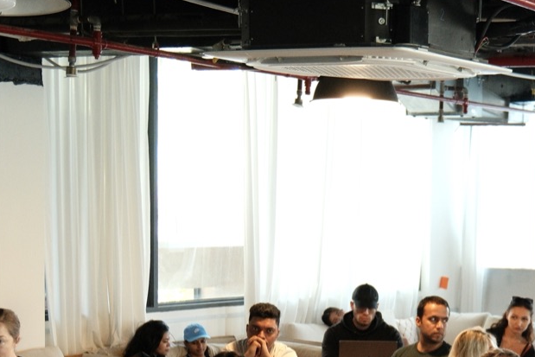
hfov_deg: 21.4
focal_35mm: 93
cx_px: 487
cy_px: 352
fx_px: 1382
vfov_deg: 14.5
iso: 1250
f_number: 2.8
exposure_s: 1/160
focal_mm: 24
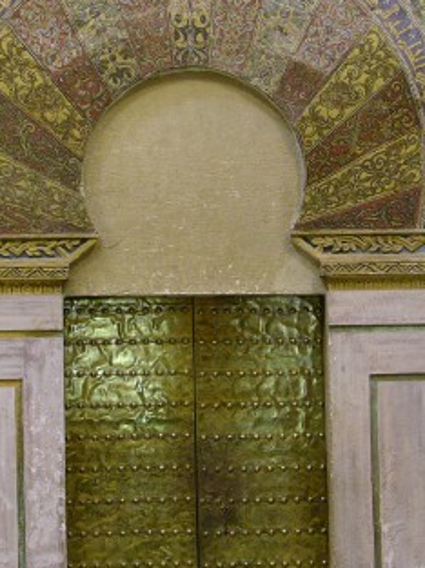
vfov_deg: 22.7
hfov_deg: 17.1
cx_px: 193
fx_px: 1411
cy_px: 227
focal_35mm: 86
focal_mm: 9
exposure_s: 1/1.5
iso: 200
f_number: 2.8
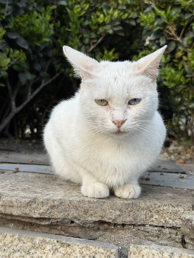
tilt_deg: -0.3
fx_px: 359
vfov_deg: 39.7
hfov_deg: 30.3
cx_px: 97
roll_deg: -3.9
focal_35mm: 48
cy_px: 129
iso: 64
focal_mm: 6.76
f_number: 1.78
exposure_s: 1/234
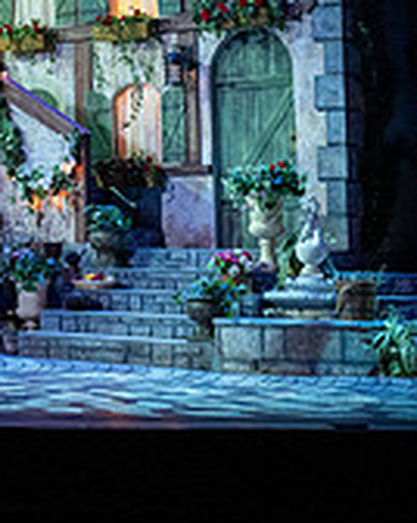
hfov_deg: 13.3
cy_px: -12
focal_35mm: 110
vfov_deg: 17.1
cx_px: -192
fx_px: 1700
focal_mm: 32
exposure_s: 1/100
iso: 2500
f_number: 5.6
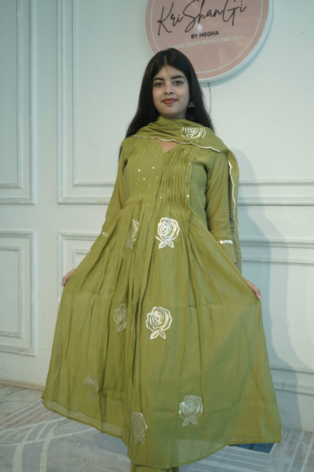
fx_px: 523
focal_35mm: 40
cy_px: 236
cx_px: 157
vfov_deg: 48.5
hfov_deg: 33.4
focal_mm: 40
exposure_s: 1/100
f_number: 4
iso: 160
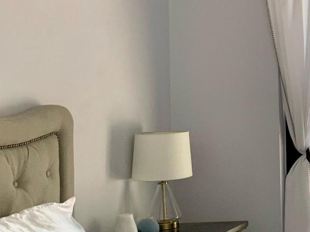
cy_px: 30
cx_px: 460
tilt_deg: +2.3
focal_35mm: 91
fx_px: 815
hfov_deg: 19.0
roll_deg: +1.9
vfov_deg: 16.1
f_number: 1.8
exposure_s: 1/60
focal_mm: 4.25
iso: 50
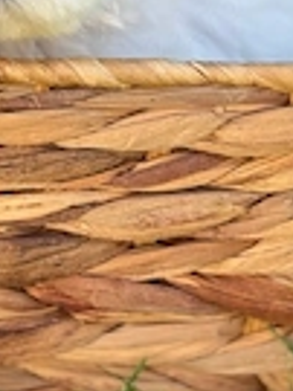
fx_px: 1741
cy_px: -127
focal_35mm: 154
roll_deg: -5.2
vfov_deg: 12.4
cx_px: -20
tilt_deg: -22.6
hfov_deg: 9.5
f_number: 1.6
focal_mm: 5.96
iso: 40
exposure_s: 1/654
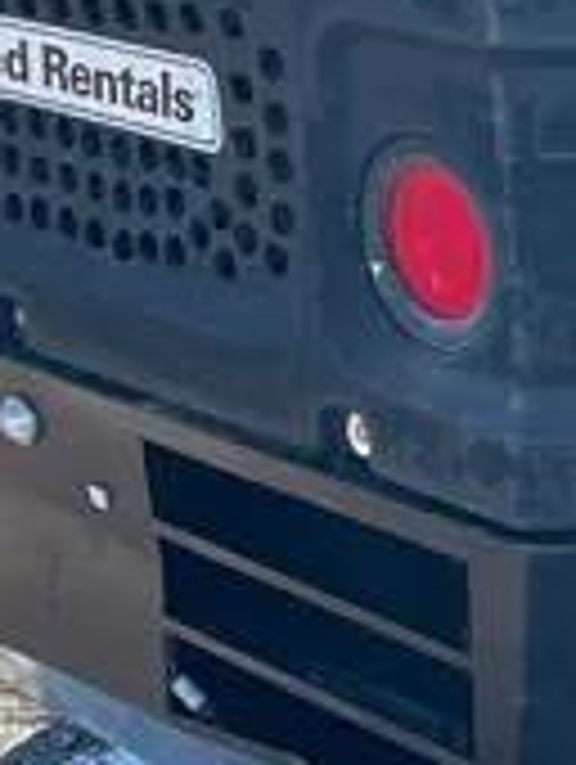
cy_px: 259
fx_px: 2479
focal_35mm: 112
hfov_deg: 12.8
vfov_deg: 17.5
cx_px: 734
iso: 50
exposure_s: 1/991
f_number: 1.5
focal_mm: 5.7
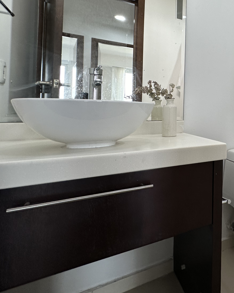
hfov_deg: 44.7
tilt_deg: +1.6
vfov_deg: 66.8
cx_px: 251
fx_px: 216
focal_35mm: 25
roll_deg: -1.1
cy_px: 105
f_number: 2.2
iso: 80
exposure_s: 1/99
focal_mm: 2.22
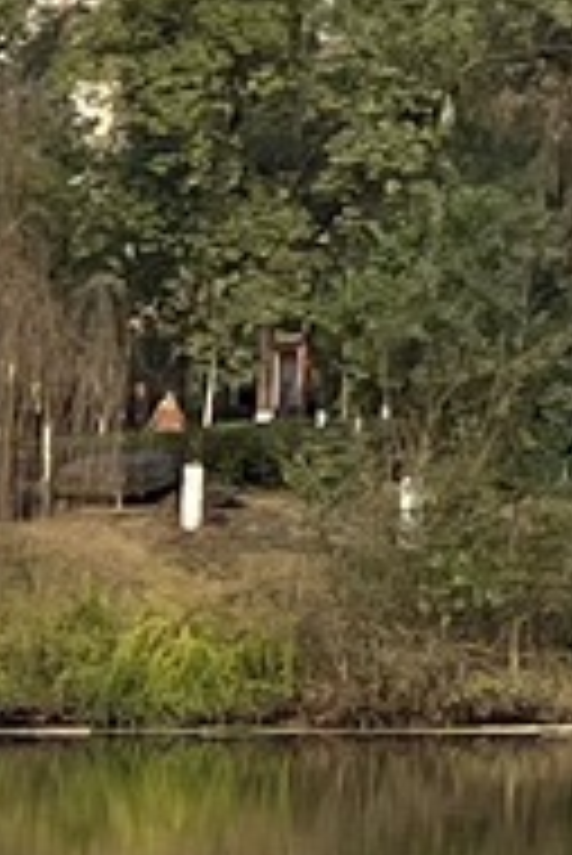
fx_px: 6780
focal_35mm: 285
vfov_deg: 7.0
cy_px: -760
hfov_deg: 4.7
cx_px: 1203
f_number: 1.5
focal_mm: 5.7
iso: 50
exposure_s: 1/3704
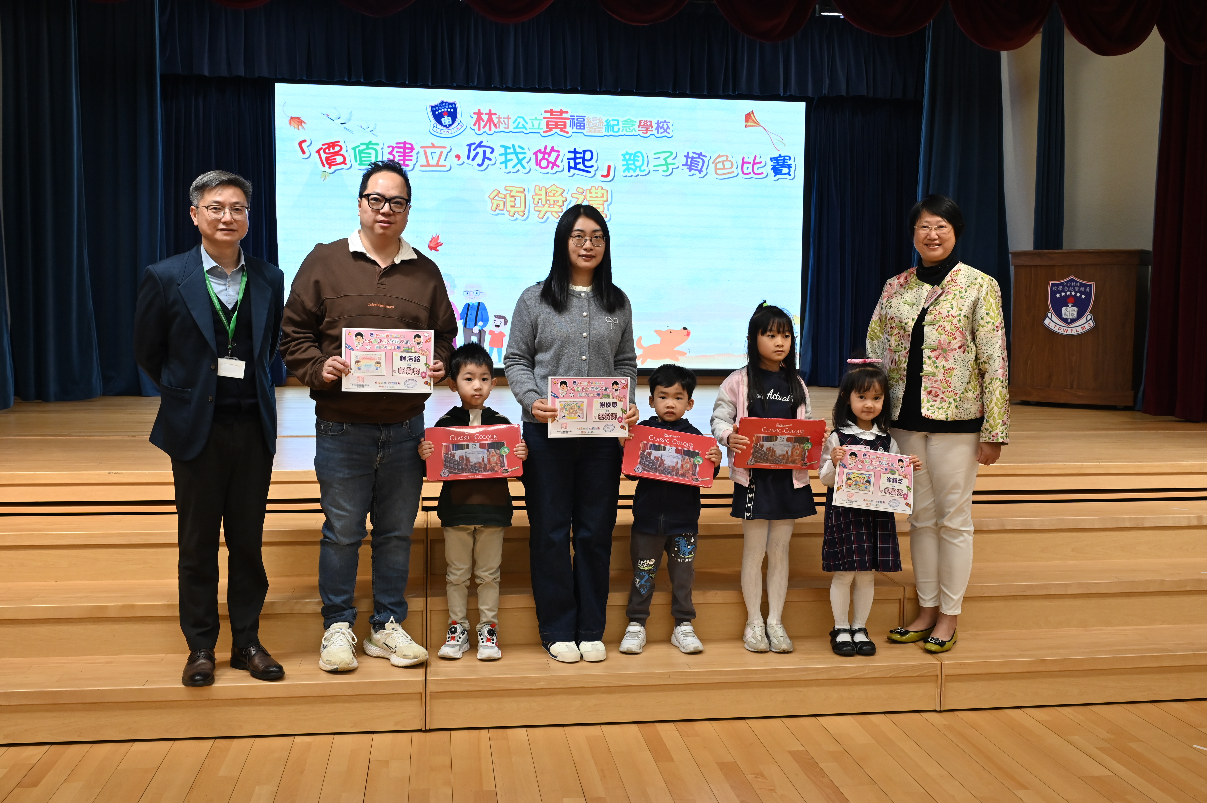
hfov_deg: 54.5
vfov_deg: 37.8
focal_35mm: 35
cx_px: 604
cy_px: 402
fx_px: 1173
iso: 1250
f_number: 6.3
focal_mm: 35
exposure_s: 1/125
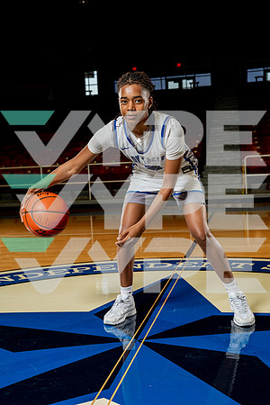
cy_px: 202
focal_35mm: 49
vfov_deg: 40.3
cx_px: 135
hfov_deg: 27.5
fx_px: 551
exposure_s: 1/250
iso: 640
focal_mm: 49
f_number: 5.6
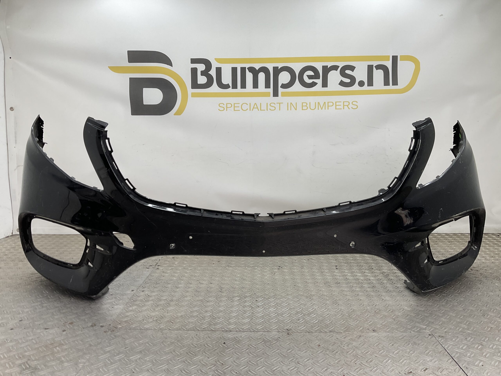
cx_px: 250
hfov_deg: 61.7
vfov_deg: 48.2
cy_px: 188
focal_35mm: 29
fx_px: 420
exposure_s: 1/133
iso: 16
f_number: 1.8
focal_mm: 3
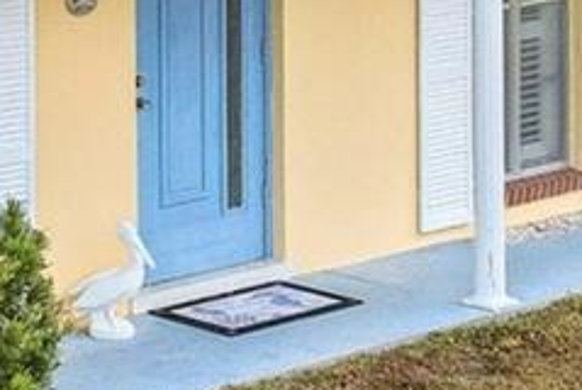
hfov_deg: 13.8
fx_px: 2379
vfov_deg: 9.4
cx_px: 78
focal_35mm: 147
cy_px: 241
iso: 100
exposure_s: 1/320
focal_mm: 8.4
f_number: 2.8
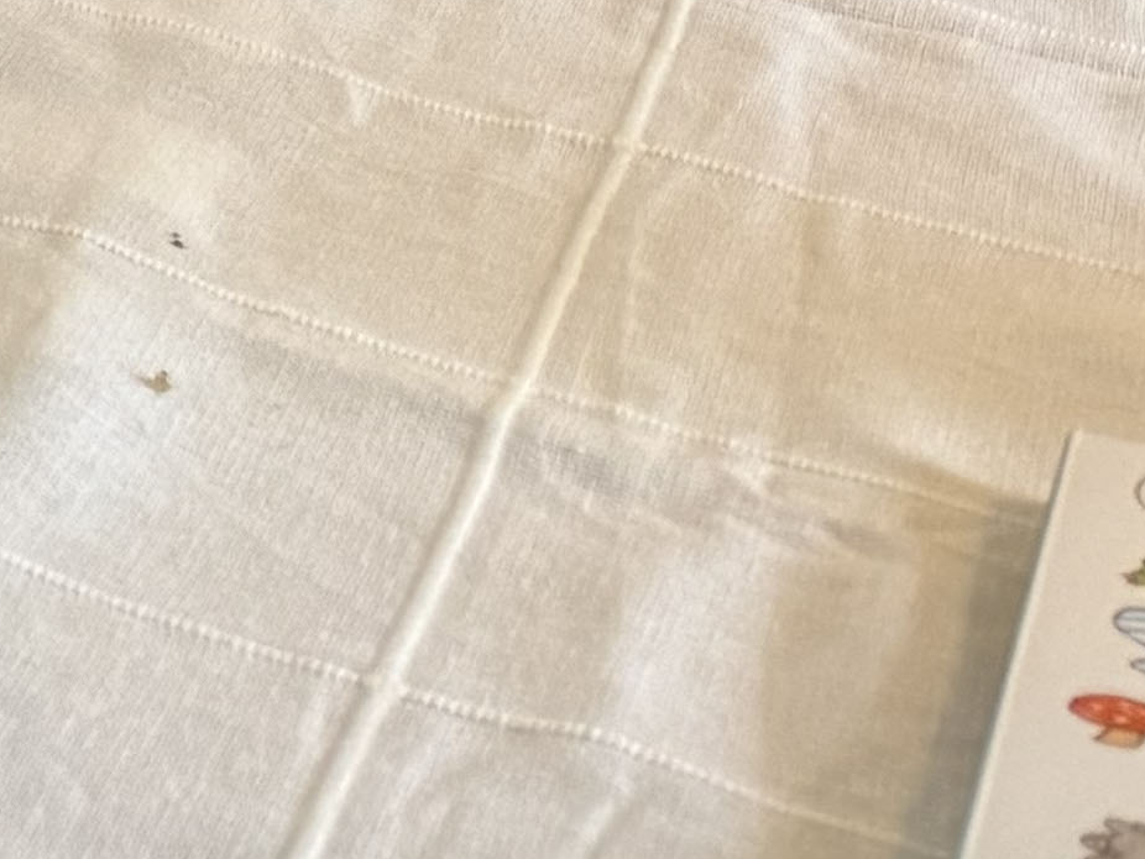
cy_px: -1780
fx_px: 4897
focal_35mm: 148
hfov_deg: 10.7
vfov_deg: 8.3
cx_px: -1878
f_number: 1.78
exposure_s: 1/121
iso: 200
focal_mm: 6.76
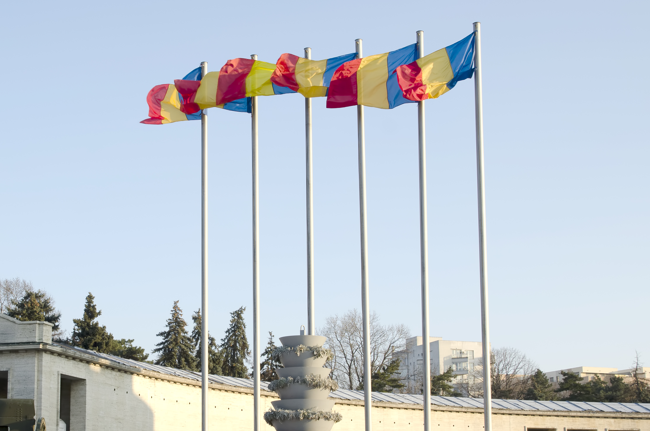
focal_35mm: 62
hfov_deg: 32.1
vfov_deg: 21.8
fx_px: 1114
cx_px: 192
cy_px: 302
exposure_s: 1/200
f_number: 8
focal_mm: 25
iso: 200
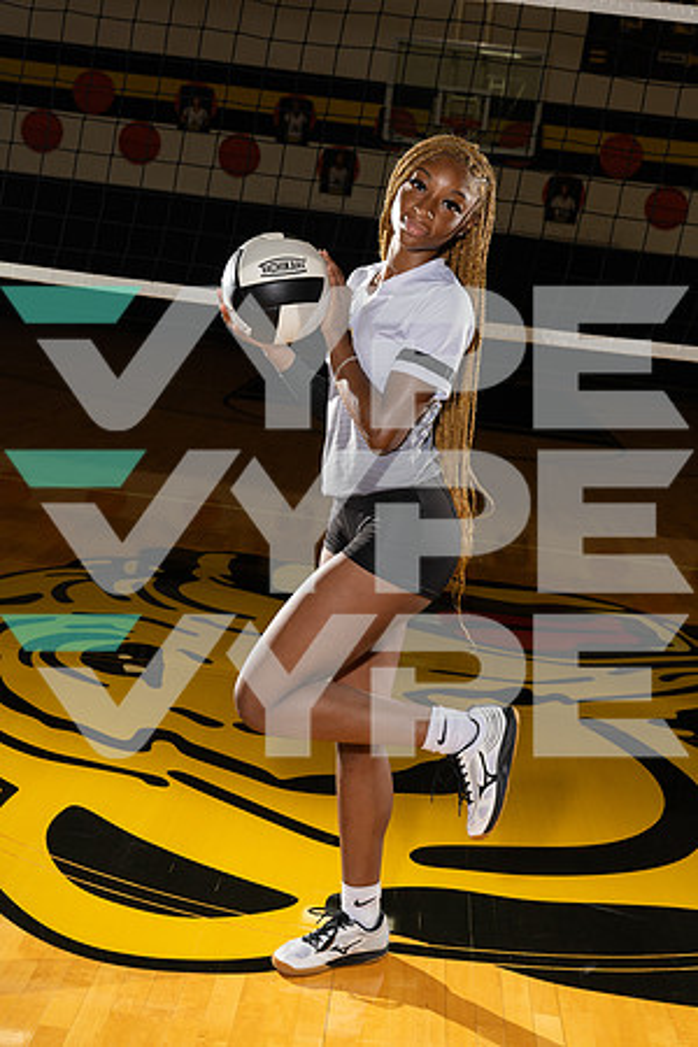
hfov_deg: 27.5
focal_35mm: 49
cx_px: 349
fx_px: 1425
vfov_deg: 40.3
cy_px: 524
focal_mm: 49
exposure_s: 1/250
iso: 250
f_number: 7.1
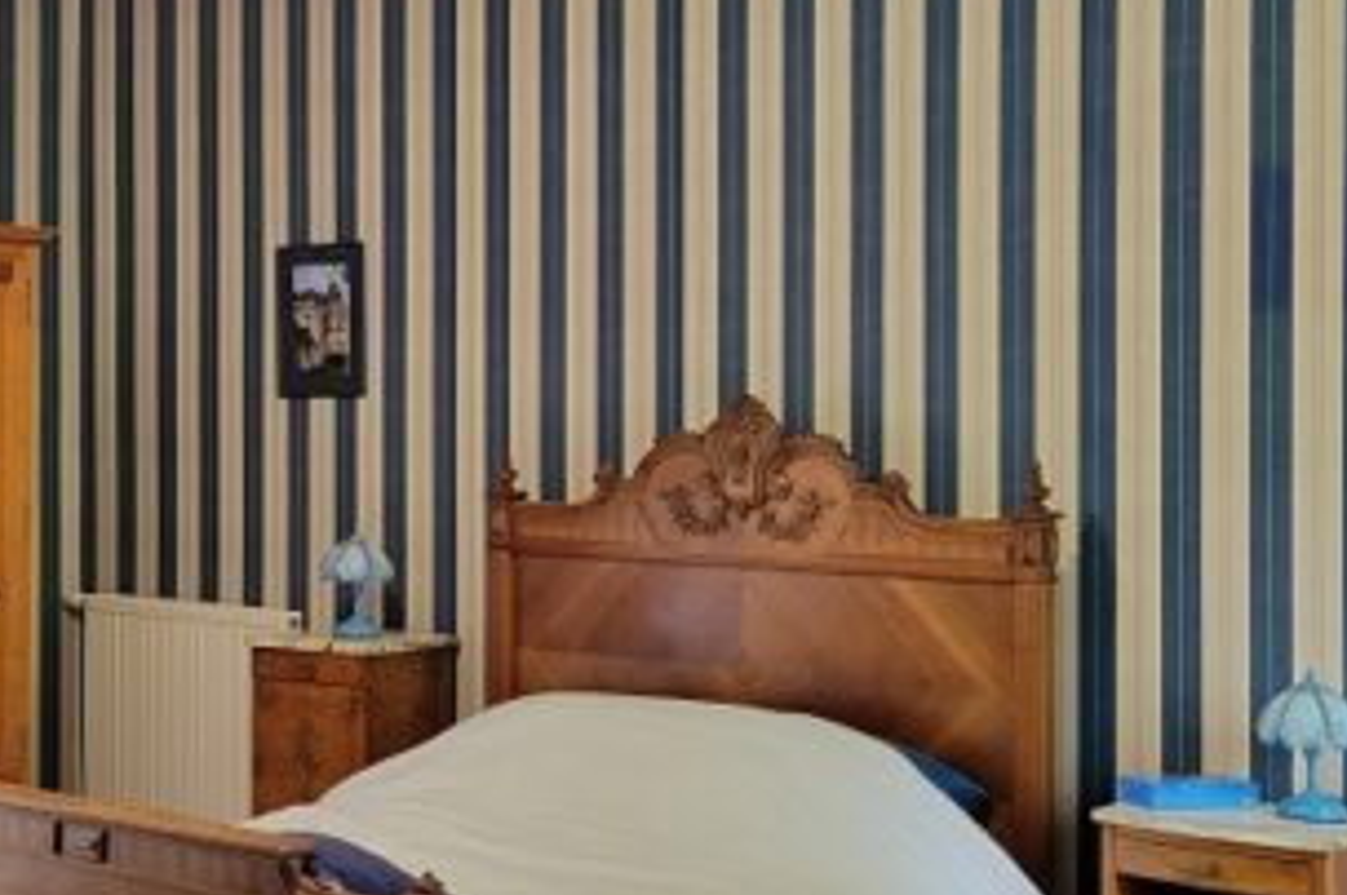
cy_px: 434
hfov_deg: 34.5
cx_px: 385
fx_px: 2130
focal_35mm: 57
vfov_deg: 23.7
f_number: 1.8
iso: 320
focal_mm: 5.4
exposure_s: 1/50
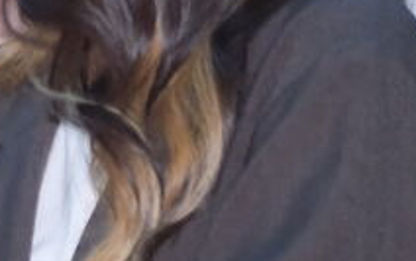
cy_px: -130
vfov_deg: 1.0
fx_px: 14641
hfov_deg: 1.6
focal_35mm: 1290
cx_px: -720
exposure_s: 1/200
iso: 3200
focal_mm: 140
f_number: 2.8
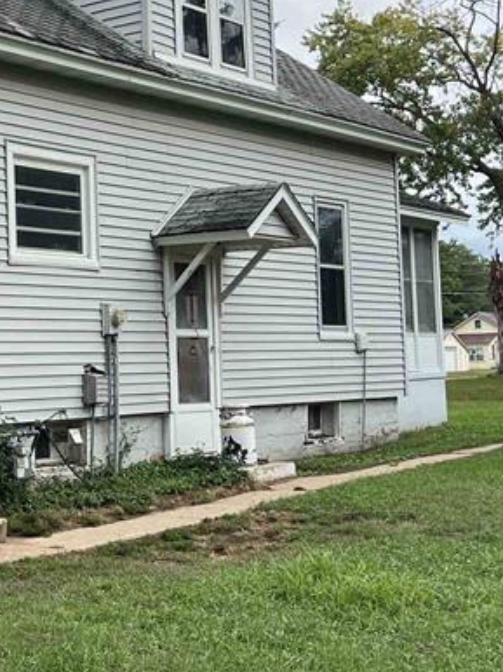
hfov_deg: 20.4
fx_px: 1338
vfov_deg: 28.1
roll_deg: +1.3
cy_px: 252
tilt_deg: +5.4
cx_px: -31
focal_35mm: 69
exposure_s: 1/3257
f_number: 1.5
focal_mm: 5.7
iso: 50
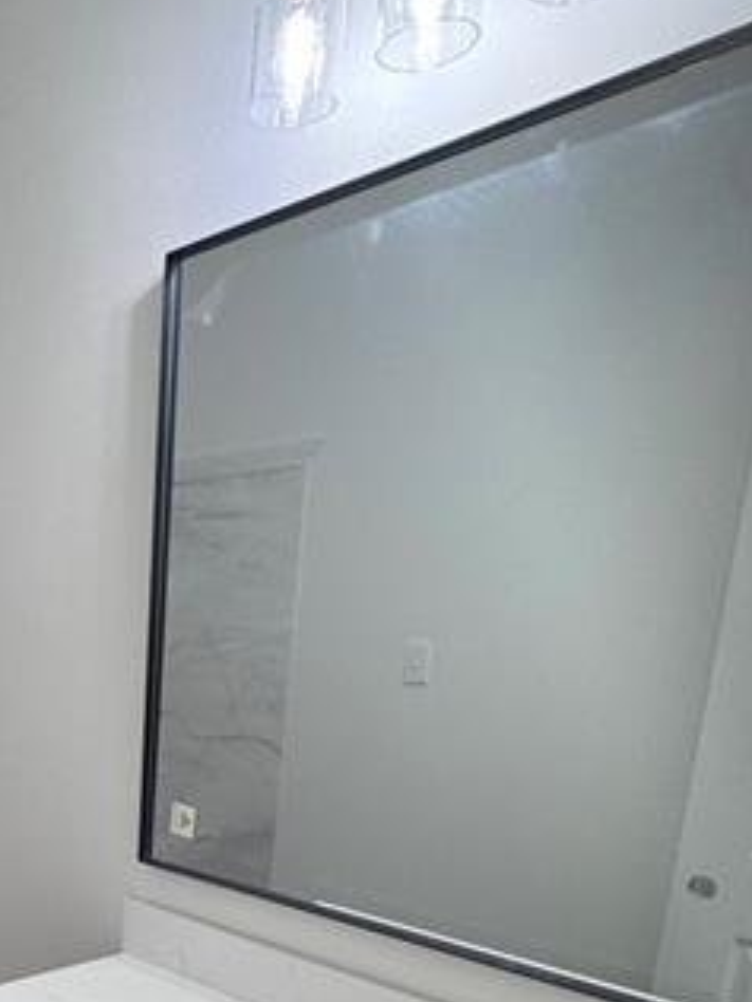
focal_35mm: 34
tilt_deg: -14.6
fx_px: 985
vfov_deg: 49.3
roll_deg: -0.3
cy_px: 862
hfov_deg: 37.3
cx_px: -3
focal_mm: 2.22
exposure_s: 1/120
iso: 160
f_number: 2.2
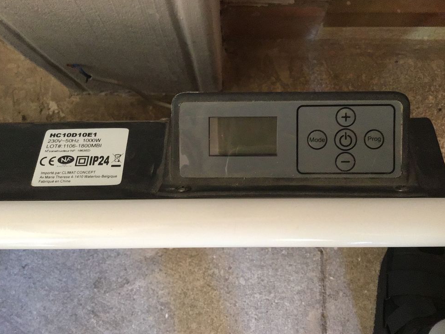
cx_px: 227
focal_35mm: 32
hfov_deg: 56.8
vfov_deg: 44.2
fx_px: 411
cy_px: 163
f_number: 2.4
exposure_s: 1/17
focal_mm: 3.3
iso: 320
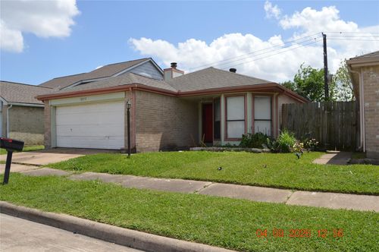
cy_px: 126
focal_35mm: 27
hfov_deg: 67.4
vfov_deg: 47.8
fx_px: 284
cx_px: 190
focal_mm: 18
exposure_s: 1/200
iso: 100
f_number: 11
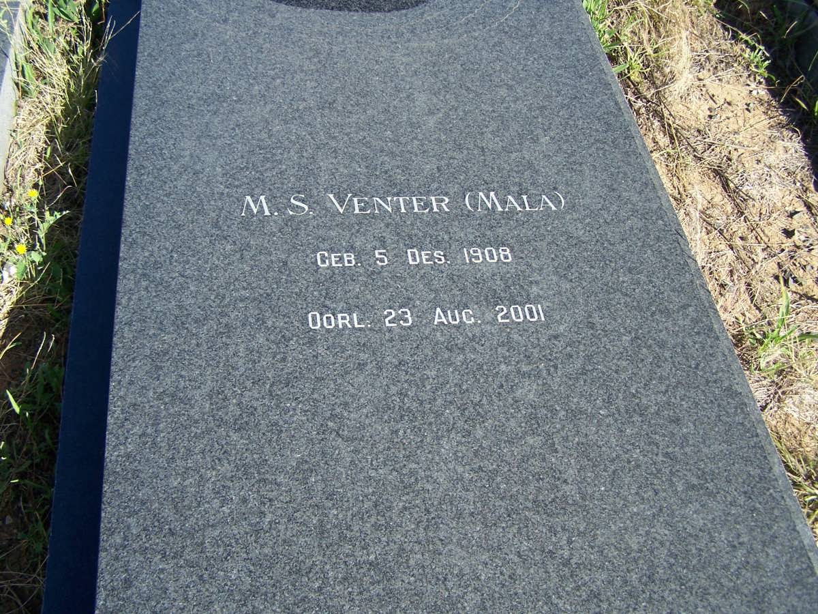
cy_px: 307
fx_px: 898
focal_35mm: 38
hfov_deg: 49.0
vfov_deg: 37.7
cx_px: 409
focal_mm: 6.3
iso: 80
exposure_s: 1/500
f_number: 2.8
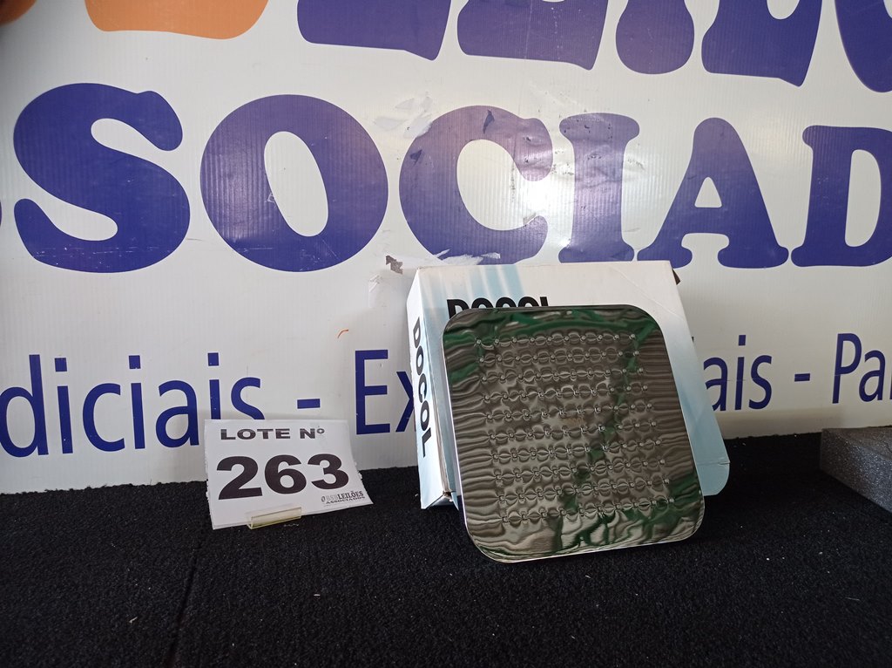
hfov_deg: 63.5
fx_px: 721
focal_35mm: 28
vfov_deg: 49.7
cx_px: 446
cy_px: 334
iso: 225
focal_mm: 4.7
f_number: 1.79
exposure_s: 1/40
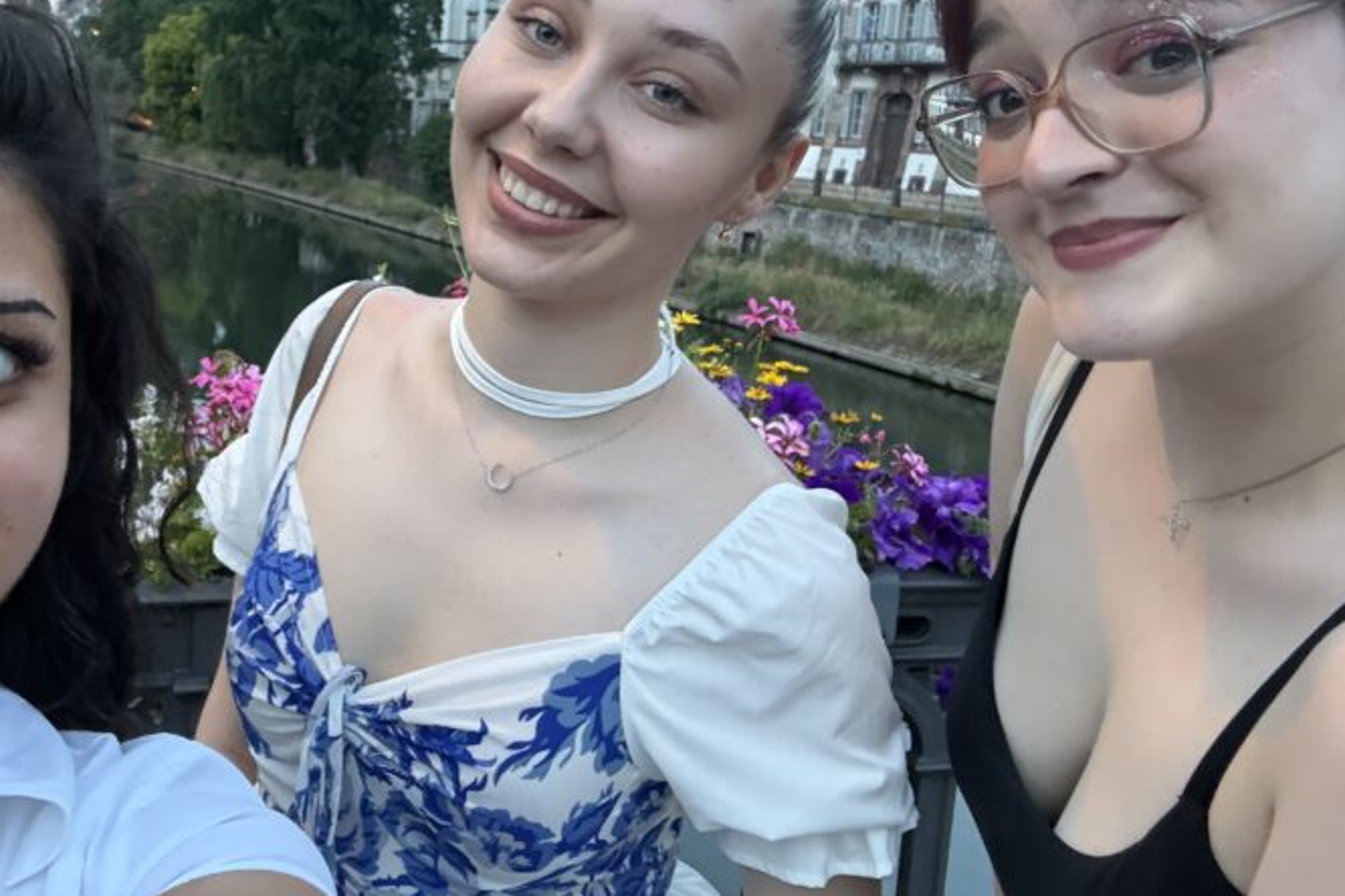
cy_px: 362
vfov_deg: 35.8
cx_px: 489
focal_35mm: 37
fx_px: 1382
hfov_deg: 51.2
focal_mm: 2.69
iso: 320
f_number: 1.9
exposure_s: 1/50
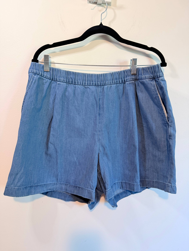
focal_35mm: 24
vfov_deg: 71.6
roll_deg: -2.2
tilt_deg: -3.4
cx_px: 94
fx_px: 175
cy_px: 126
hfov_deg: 56.8
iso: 200
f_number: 1.78
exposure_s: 1/60
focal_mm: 6.76
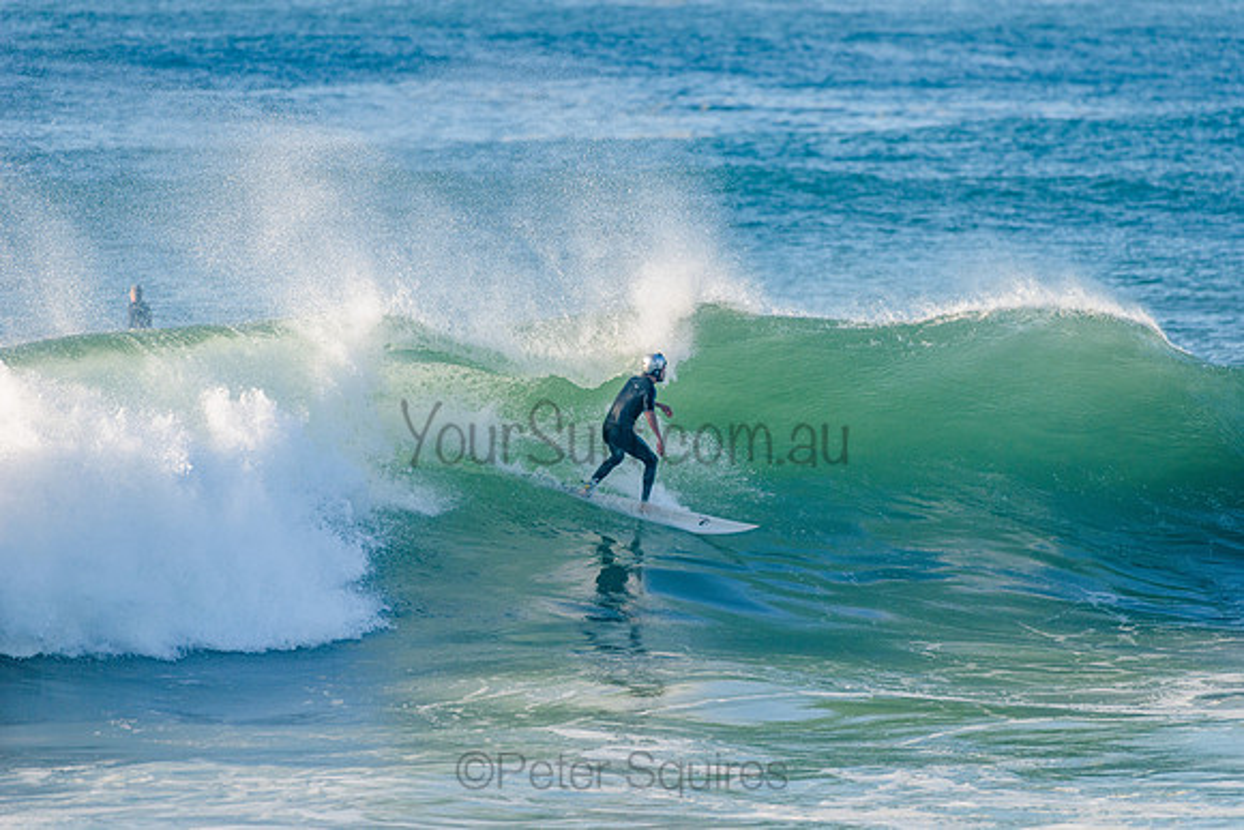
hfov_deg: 4.1
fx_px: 17281
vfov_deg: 2.8
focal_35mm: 500
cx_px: 622
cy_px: 415
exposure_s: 1/1600
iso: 280
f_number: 5.6
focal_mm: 500
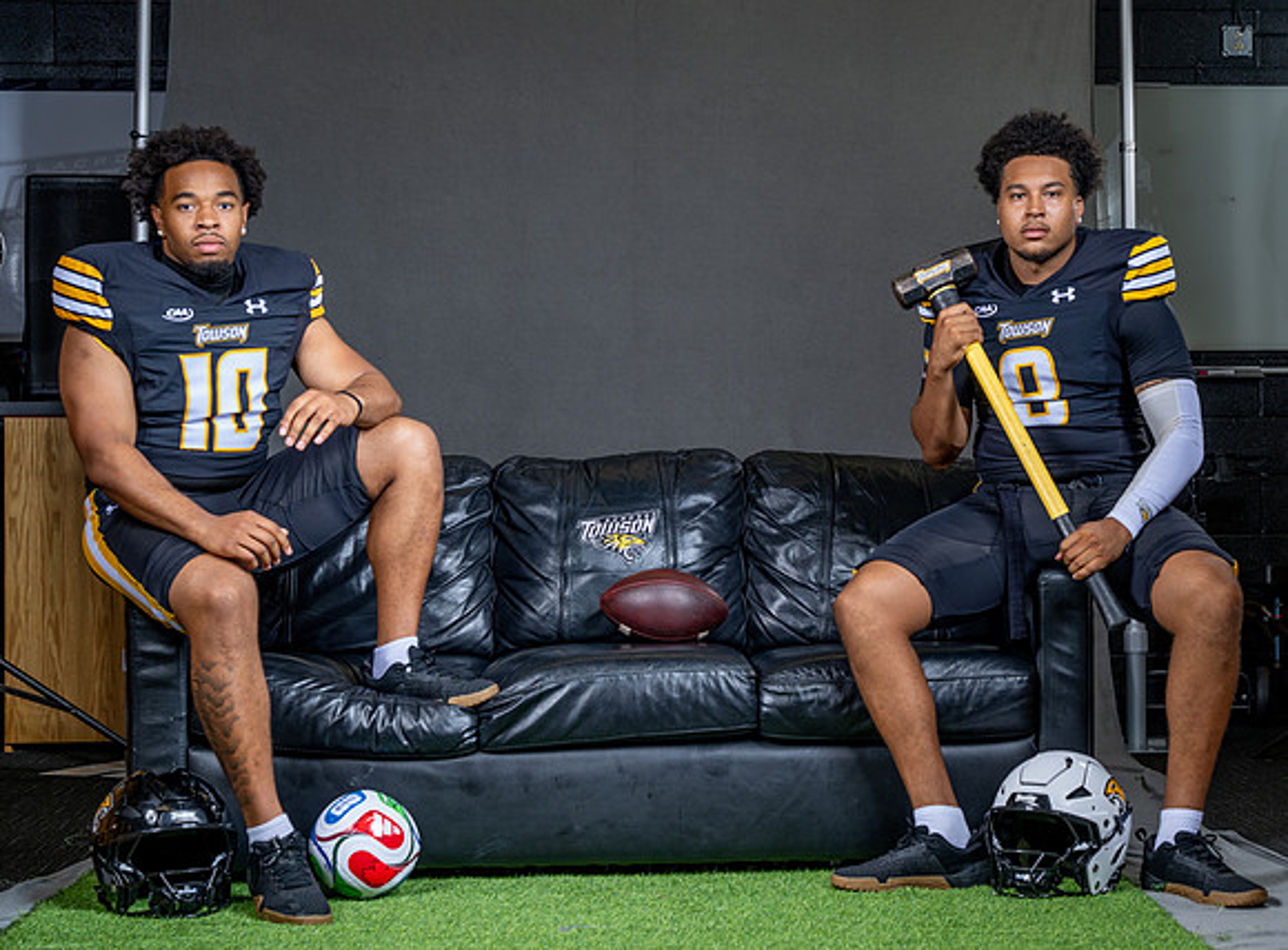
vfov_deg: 23.3
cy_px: 478
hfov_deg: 31.1
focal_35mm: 62
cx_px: 779
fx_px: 2307
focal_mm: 51
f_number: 5.6
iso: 100
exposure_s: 1/100
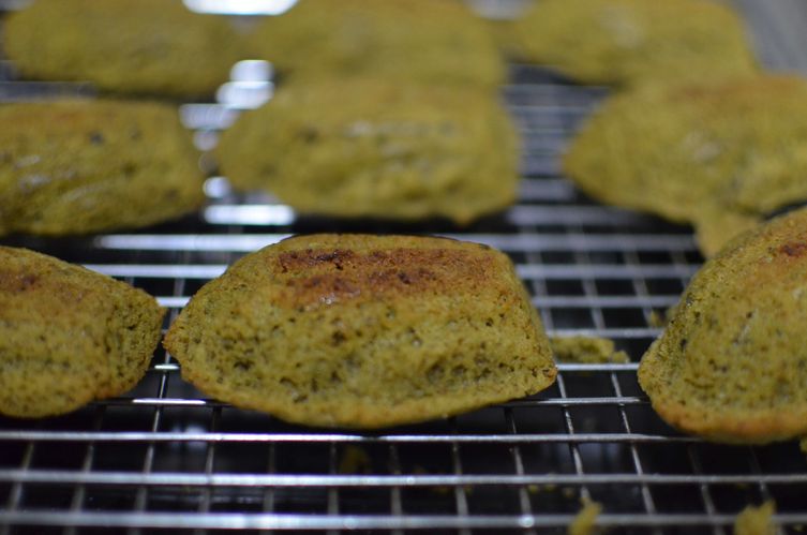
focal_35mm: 52
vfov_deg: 25.6
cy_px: 268
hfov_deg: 37.9
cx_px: 404
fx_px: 1175
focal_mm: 35
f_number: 1.8
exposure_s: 1/45
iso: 1600
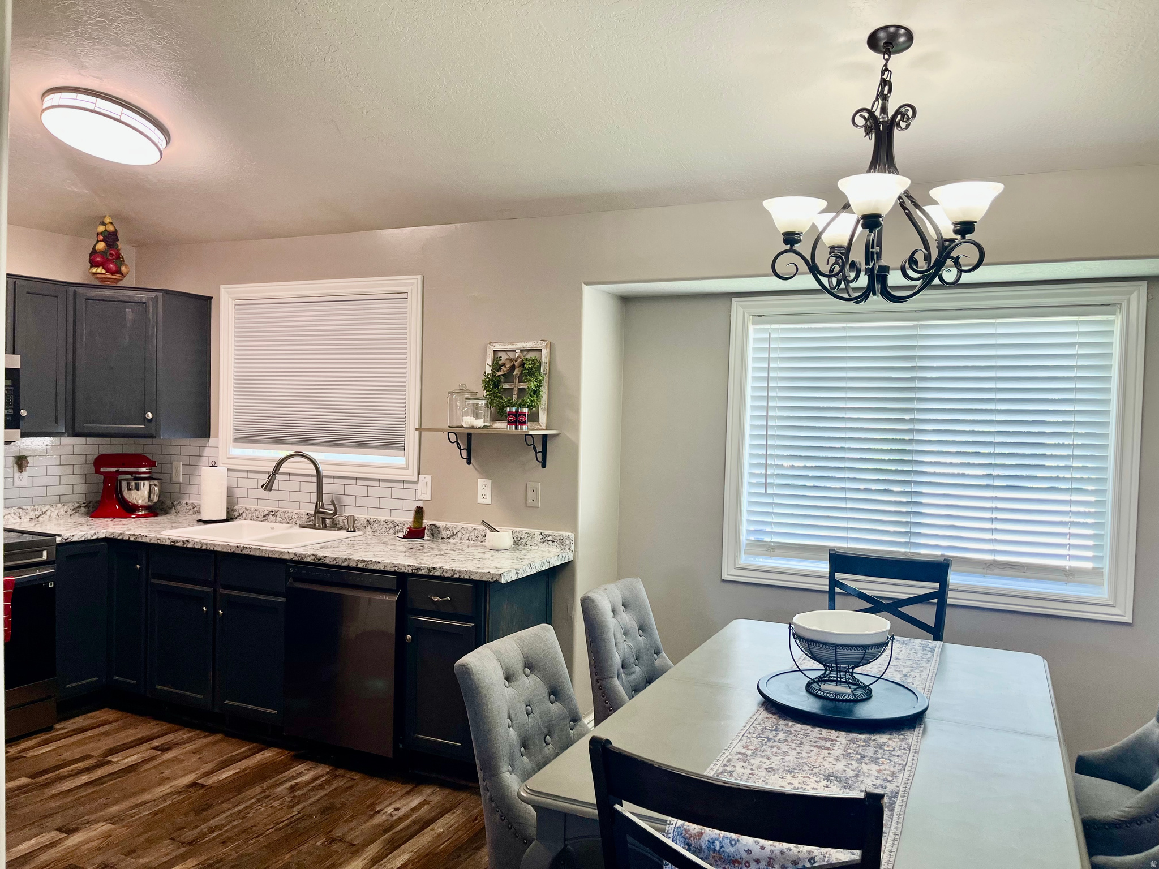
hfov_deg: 67.3
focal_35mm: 26
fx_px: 871
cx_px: 580
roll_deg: -1.5
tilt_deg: -2.3
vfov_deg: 53.1
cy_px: 434
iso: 64
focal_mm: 5.1
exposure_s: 1/120
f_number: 1.6
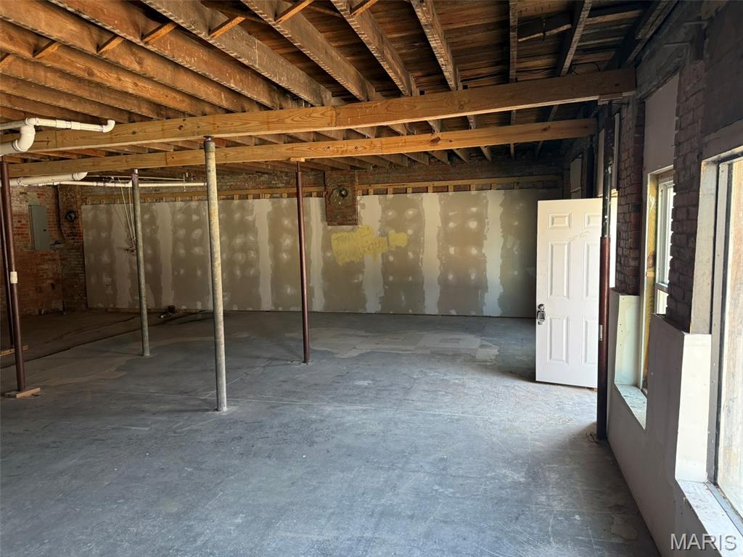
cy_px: 278
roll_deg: +1.2
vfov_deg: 56.8
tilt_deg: -4.4
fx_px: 515
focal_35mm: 24
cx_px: 372
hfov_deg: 71.6
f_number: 1.78
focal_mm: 6.76
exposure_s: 1/137
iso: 200
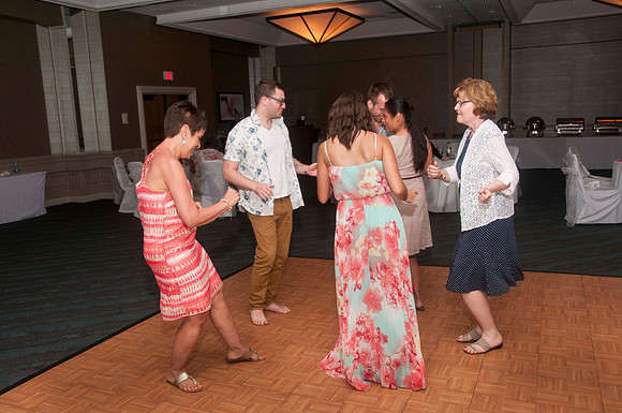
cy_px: 206
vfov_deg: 39.9
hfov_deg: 57.3
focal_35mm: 33
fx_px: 569
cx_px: 311
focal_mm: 22
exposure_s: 1/60
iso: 400
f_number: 5.6
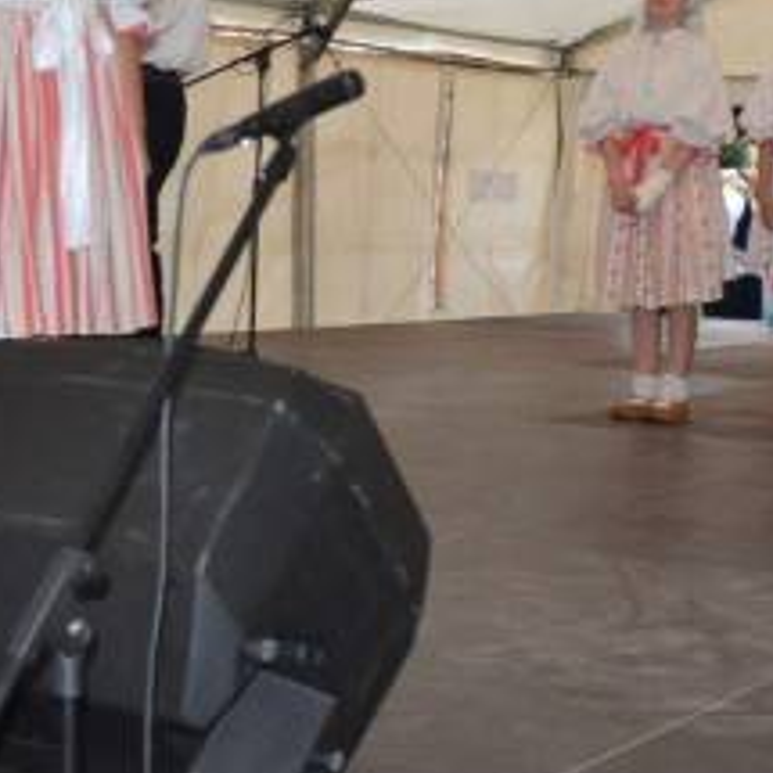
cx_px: 464
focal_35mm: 77
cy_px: 25
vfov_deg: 21.8
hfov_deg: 22.4
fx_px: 1945
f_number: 3.5
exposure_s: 1/60
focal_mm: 18
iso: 1000
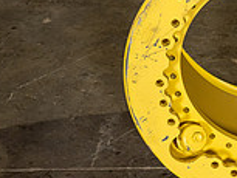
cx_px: 265
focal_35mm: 124
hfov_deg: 15.4
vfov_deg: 12.0
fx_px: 850
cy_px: 83
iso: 800
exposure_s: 1/80
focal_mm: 34
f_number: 5.6
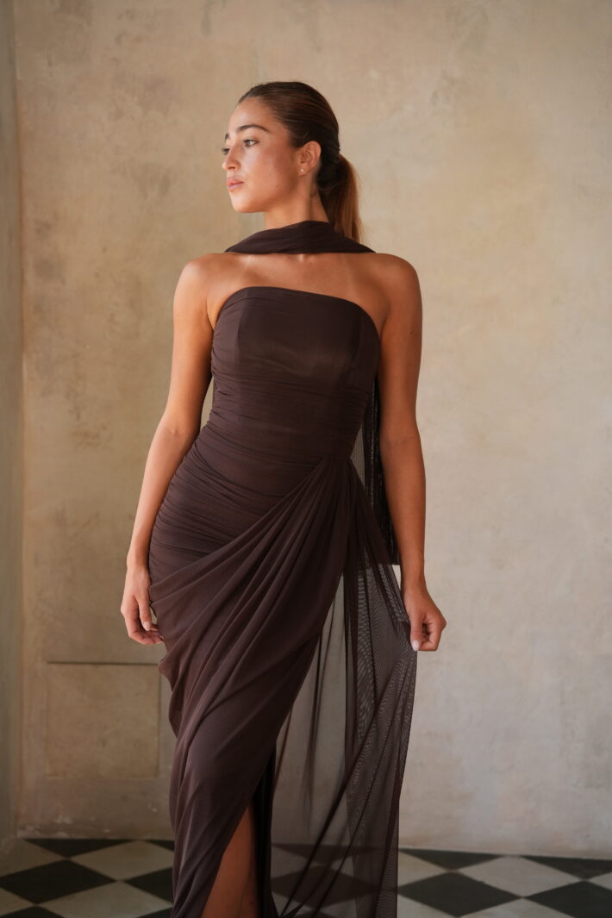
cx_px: 306
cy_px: 459
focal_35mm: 63
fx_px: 1614
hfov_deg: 21.5
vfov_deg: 31.7
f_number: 3.5
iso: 800
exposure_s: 1/500
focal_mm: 63.3
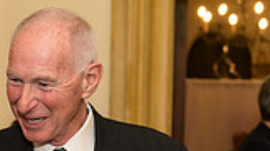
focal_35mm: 126
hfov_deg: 16.8
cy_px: 175
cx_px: 28
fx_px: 901
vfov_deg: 9.5
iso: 1000
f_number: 3.2
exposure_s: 1/125
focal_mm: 34
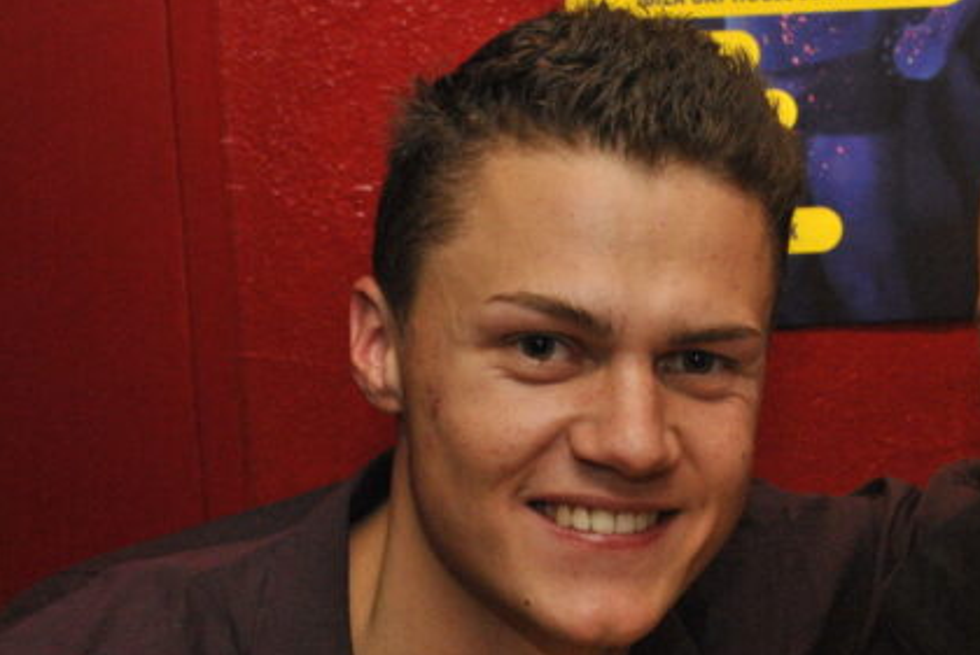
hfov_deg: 21.1
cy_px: 331
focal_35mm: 96
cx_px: 705
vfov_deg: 14.3
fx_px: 2614
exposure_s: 1/60
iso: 800
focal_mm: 35
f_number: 7.1
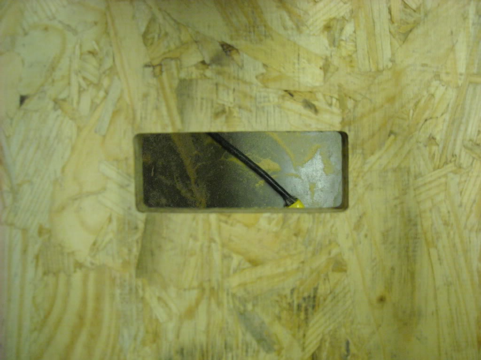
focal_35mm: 35
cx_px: 240
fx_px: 486
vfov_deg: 40.7
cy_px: 180
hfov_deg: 52.6
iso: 400
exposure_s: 1/54
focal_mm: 5.7
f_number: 2.8
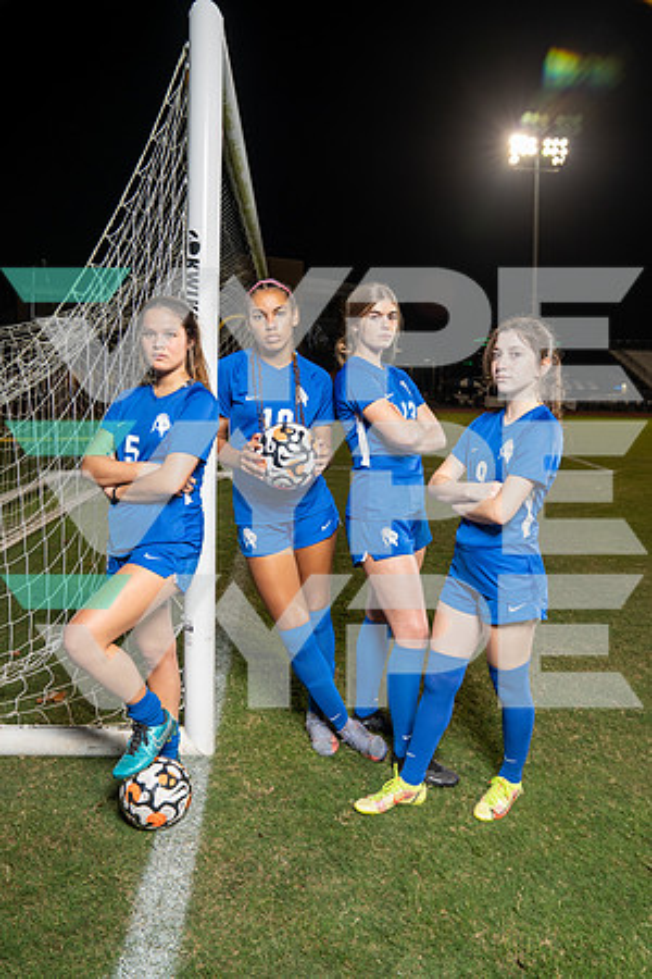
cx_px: 326
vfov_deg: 67.4
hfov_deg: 47.9
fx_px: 733
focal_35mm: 27
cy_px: 490
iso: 640
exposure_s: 1/125
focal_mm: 27
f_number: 4
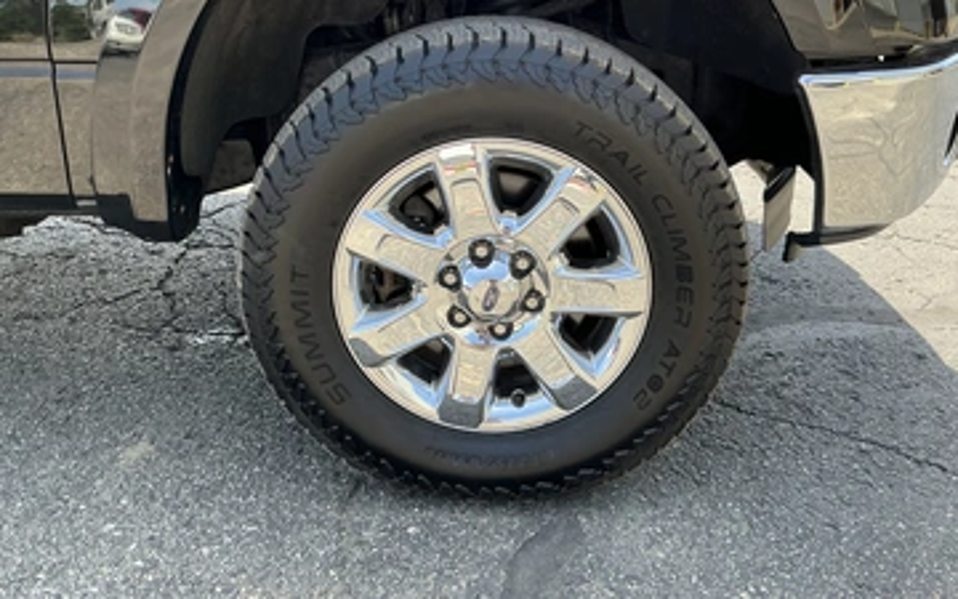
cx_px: 471
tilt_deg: -13.2
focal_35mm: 33
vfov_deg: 38.1
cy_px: 221
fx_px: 862
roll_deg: -2.7
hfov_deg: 58.1
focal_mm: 3
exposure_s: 1/225
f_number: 1.8
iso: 25
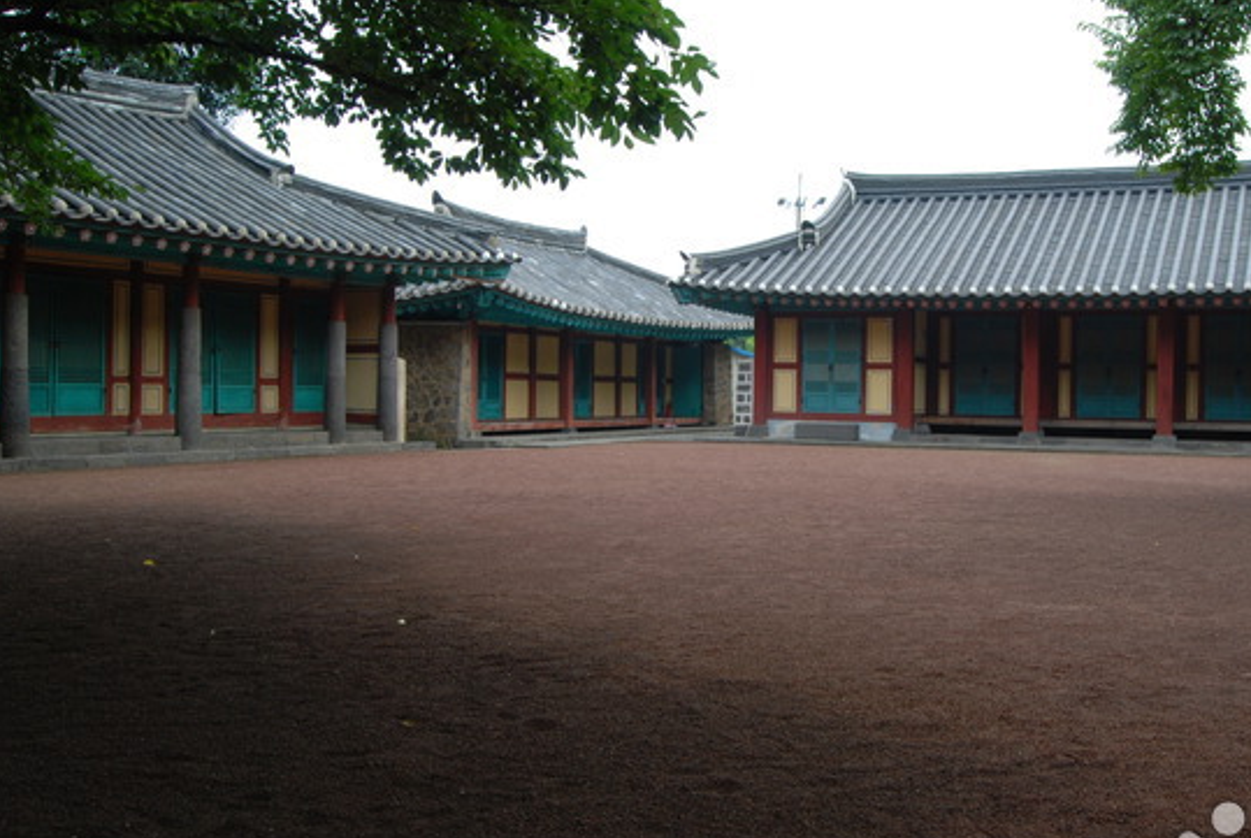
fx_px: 1218
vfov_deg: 38.0
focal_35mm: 35
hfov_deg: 54.0
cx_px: 749
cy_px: 409
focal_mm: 18
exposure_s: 1/100
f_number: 9
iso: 200
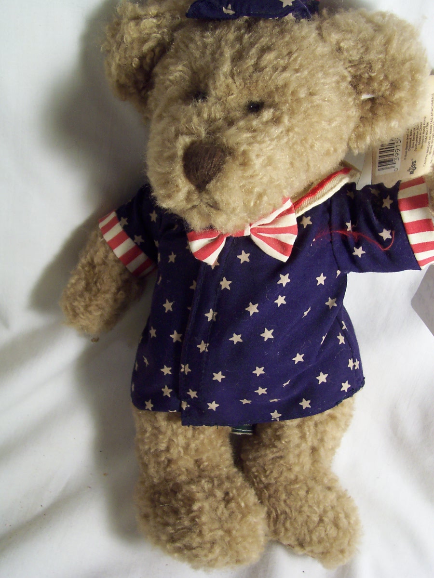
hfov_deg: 38.7
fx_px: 619
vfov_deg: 50.1
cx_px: 217
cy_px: 289
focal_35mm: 37
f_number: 2.8
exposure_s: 1/60
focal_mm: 5.6
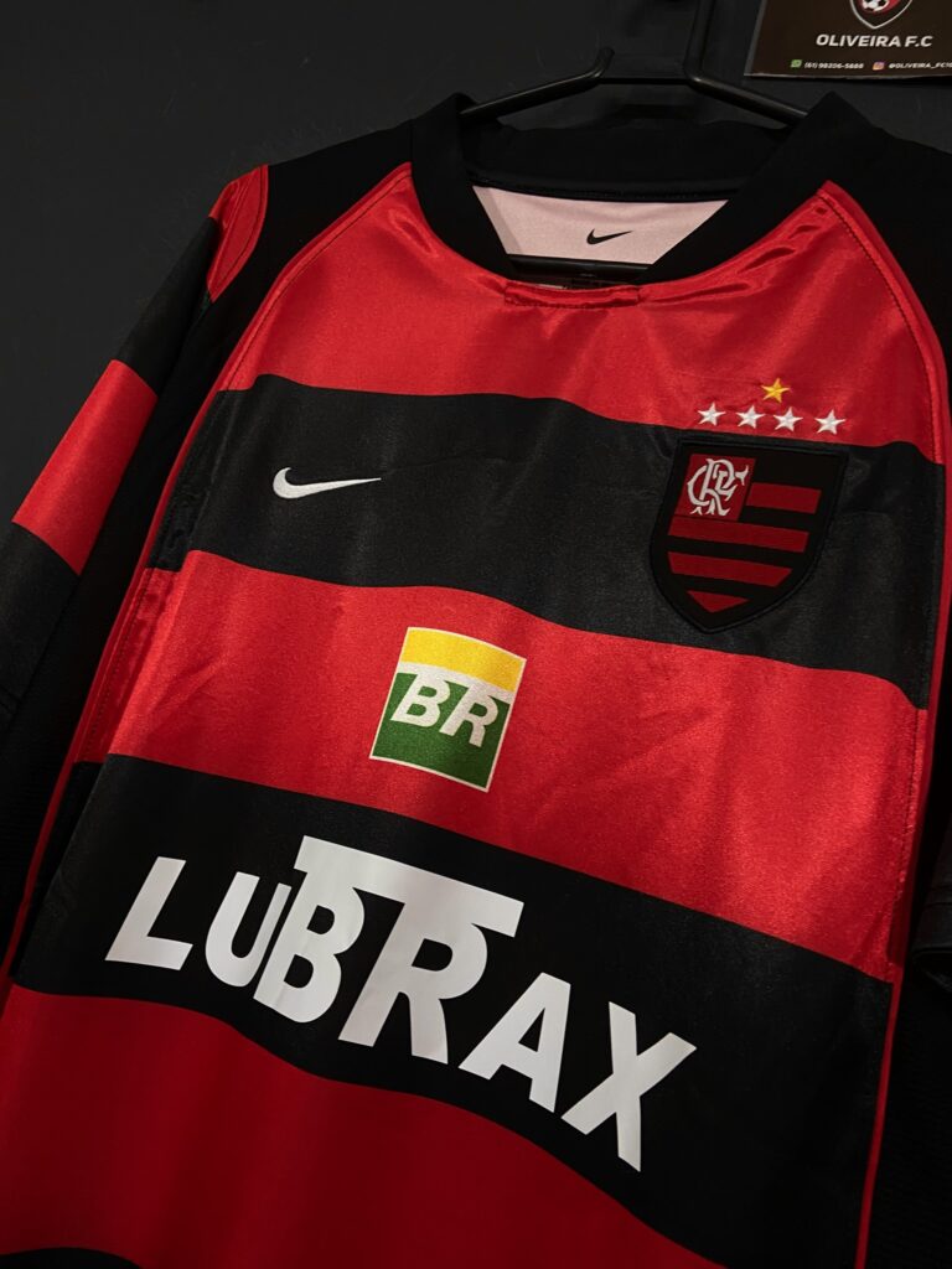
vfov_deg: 67.3
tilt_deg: +12.9
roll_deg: -15.3
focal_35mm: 26
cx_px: 476
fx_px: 953
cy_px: 634
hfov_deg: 53.1
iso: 100
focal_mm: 4.25
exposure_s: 1/60
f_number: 1.8
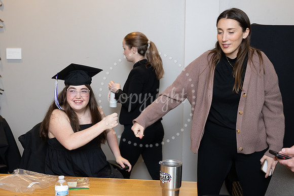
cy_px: 98
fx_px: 368
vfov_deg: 29.9
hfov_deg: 43.6
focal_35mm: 45
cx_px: 147
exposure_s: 1/125
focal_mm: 45
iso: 1000
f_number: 5
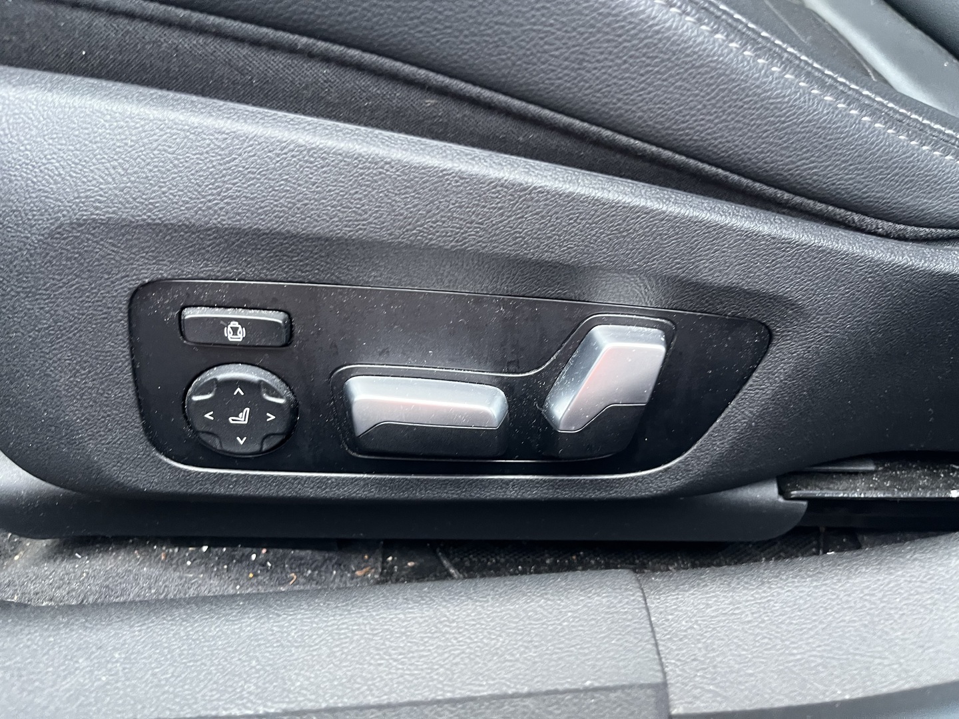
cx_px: 480
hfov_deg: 67.3
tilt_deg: -47.8
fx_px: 720
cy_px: 360
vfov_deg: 53.1
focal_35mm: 26
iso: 320
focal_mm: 5.1
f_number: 1.6
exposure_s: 1/60
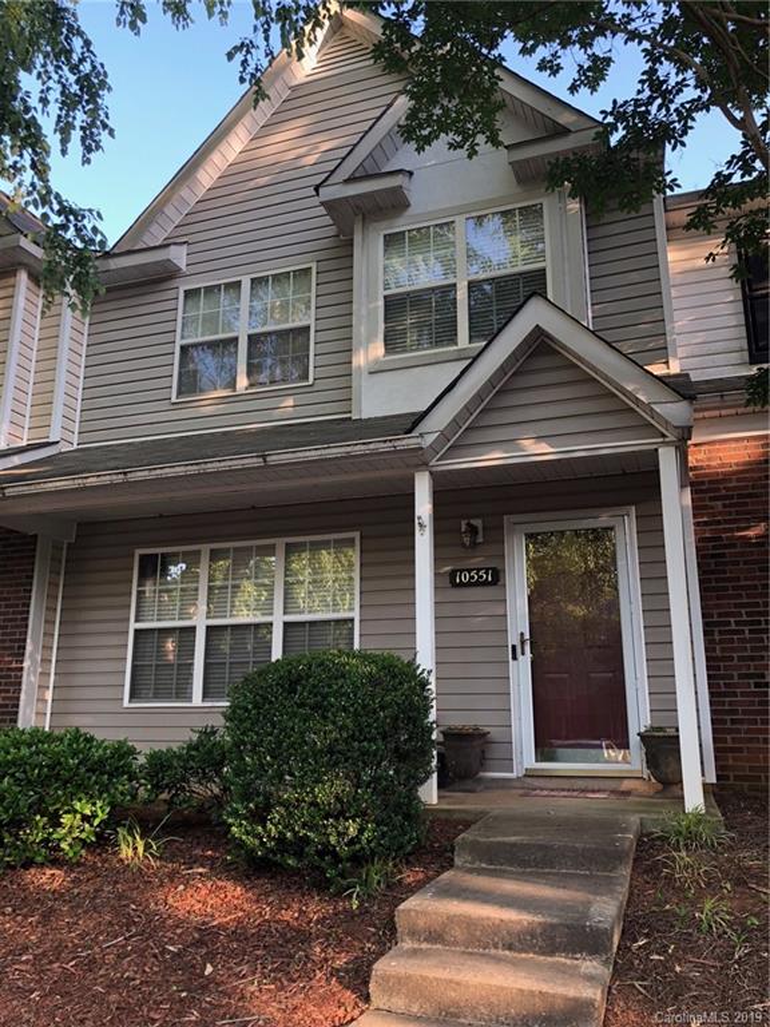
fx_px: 830
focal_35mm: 28
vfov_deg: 63.4
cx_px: 385
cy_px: 514
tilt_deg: +13.9
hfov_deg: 49.7
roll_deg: +0.1
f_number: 1.8
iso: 50
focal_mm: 3.99
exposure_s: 1/120
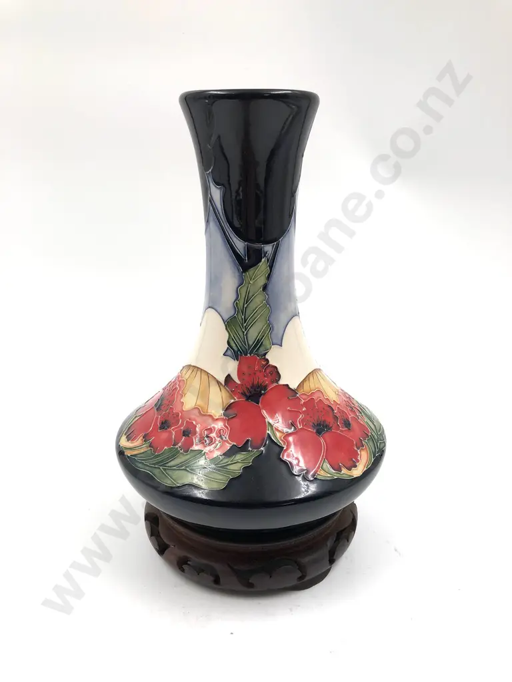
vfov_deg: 63.4
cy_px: 341
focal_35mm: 28
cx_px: 256
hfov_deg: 49.7
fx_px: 552
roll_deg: -1.2
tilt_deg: -19.2
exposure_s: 1/237
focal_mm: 3.99
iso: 20
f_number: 1.8
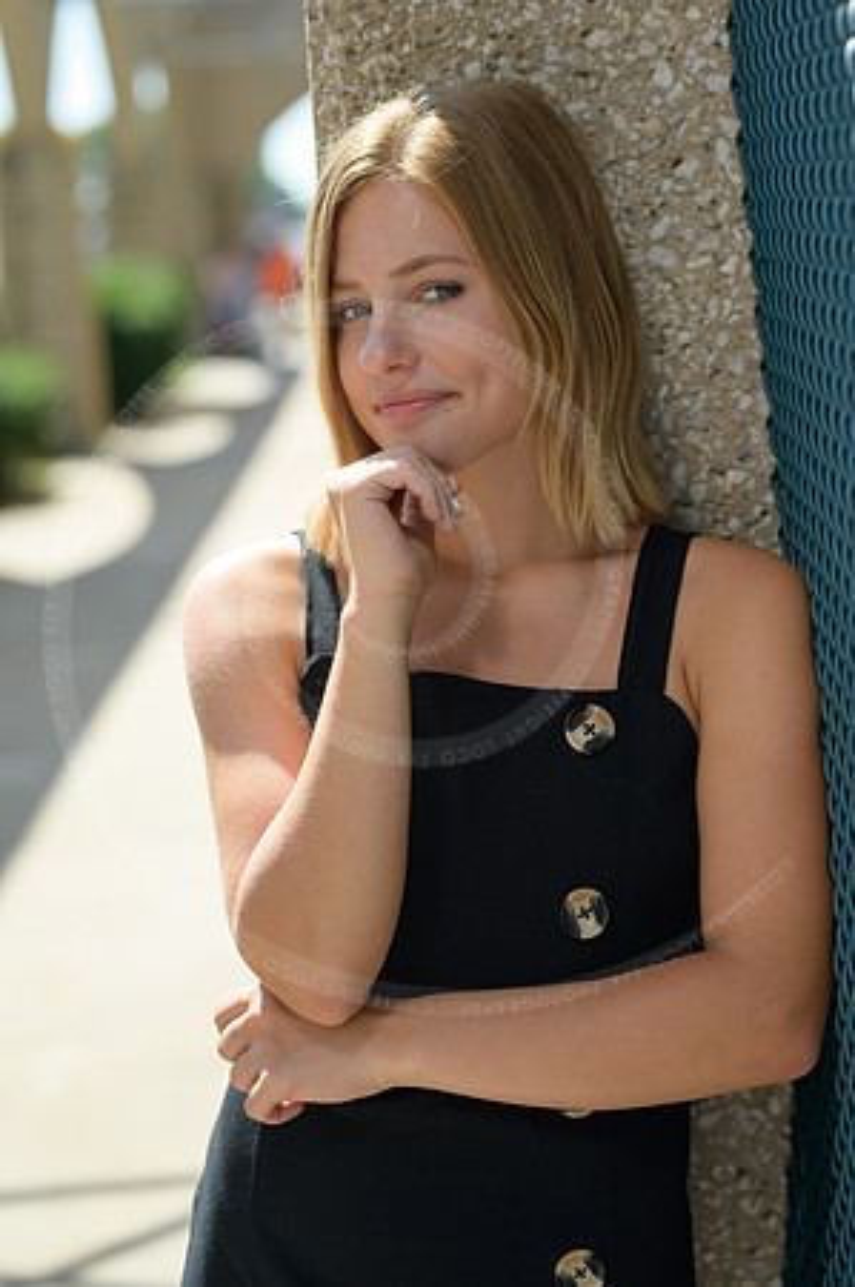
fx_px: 3035
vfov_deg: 23.9
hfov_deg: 16.0
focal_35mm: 85
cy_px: 644
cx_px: 428
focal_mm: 85
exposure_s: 1/800
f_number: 3.2
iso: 160
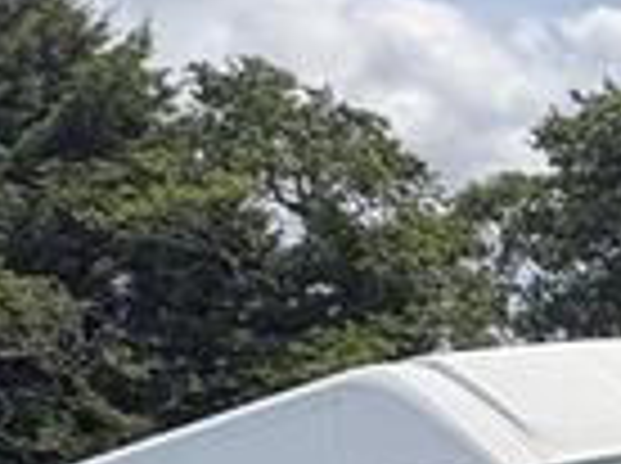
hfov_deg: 13.7
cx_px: 1570
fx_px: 1630
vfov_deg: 14.2
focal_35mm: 91
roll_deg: +10.0
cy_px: 847
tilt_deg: -5.9
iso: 50
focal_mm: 2.22
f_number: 2.2
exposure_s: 1/868
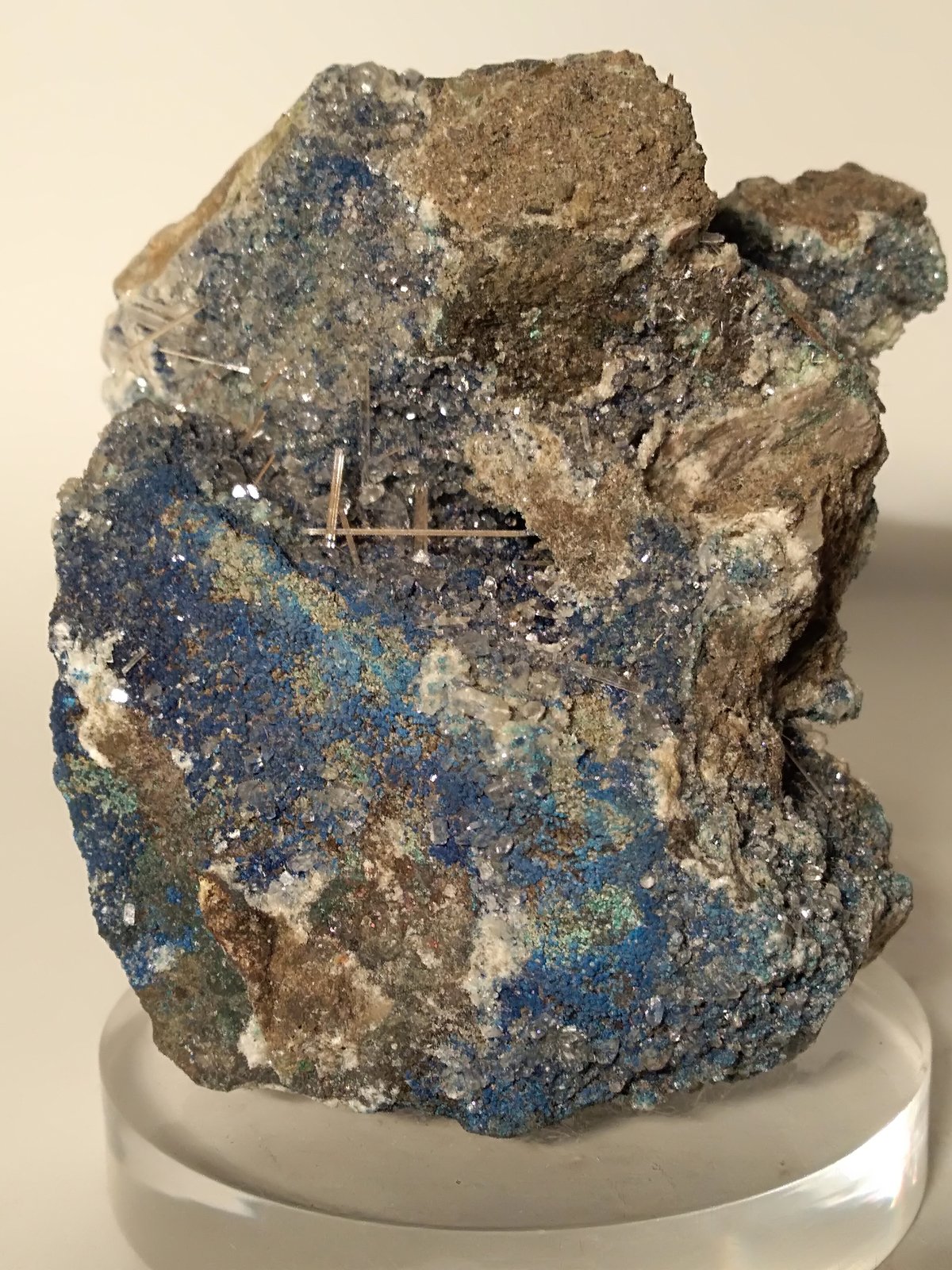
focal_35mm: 26
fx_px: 953
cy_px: 635
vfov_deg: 67.3
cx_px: 476
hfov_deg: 53.1
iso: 132
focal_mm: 3.54
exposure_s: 1/50
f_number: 2
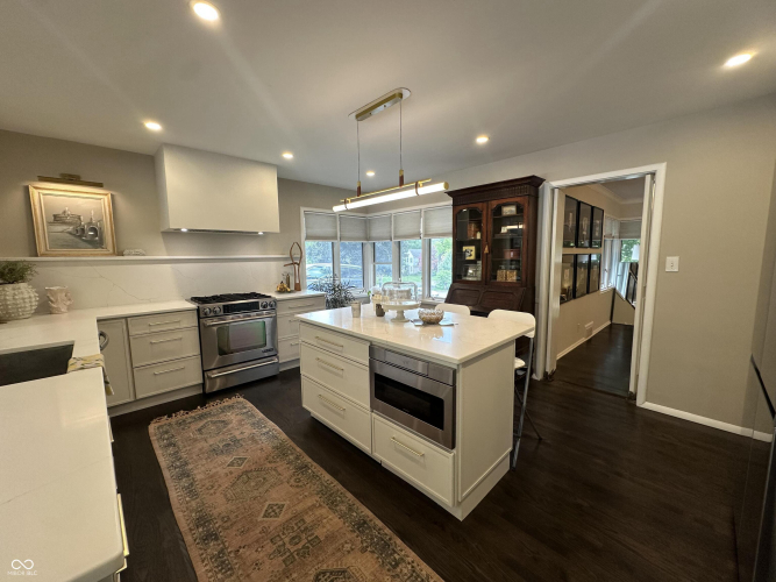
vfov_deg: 85.7
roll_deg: +0.8
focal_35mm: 14
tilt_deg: -6.5
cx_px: 388
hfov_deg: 102.1
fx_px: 314
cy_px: 291
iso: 100
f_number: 2.2
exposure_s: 1/102
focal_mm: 2.22
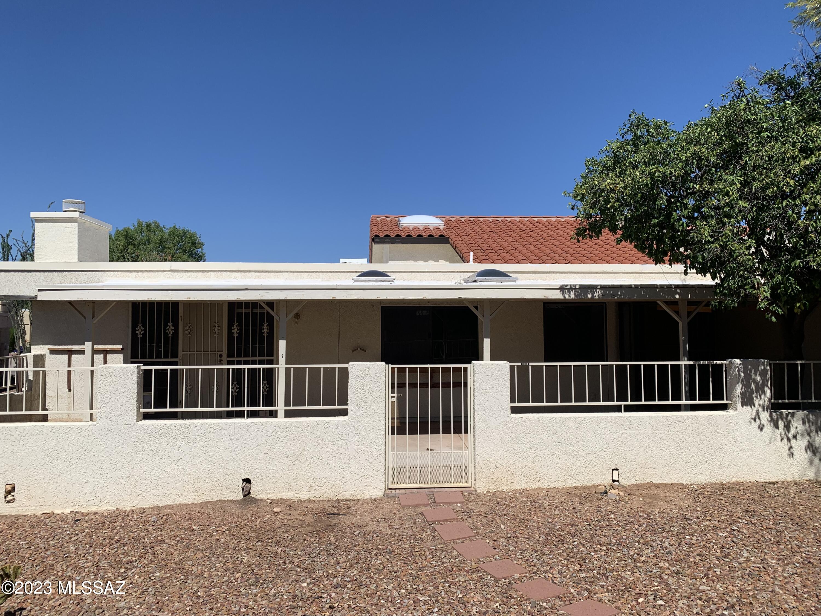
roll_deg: +0.3
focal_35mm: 26
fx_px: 617
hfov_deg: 67.3
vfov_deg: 53.1
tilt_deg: +2.5
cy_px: 308
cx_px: 410
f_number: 1.8
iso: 25
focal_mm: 4.25
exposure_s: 1/4673
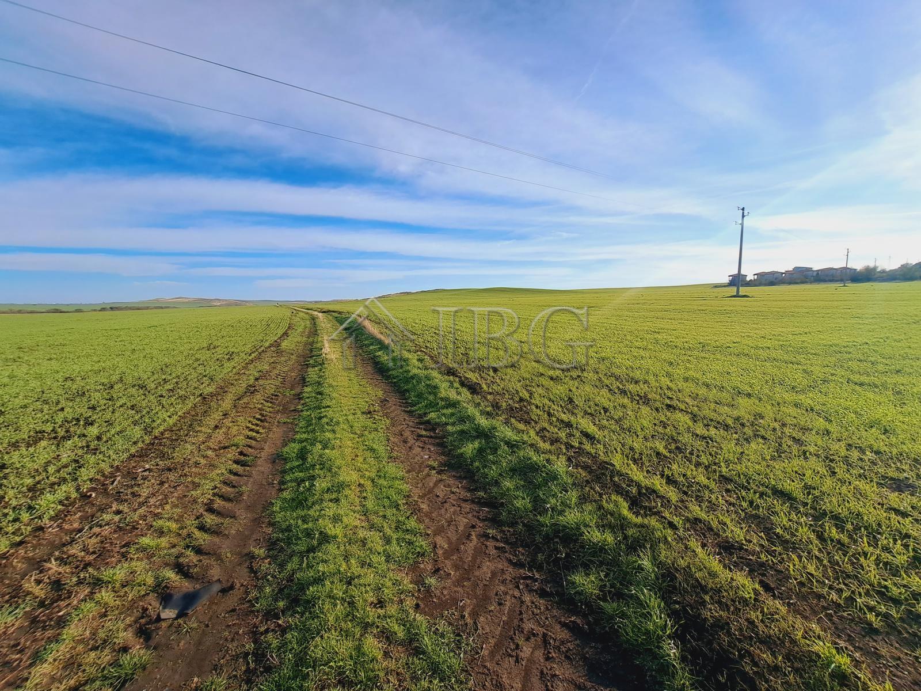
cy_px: 346
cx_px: 460
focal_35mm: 13
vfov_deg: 89.9
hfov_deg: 106.2
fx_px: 346
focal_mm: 1.74
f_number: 2.2
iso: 50
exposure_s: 1/2481
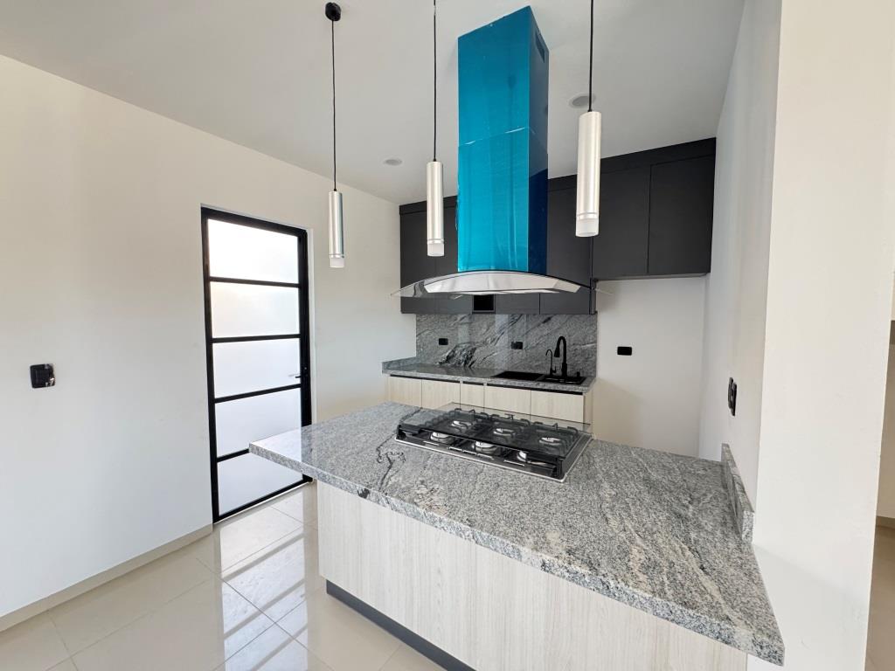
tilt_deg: -3.7
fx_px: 362
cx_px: 448
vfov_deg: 85.7
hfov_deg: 102.1
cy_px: 336
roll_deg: +1.0
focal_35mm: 14
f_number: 2.2
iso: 320
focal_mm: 2.22
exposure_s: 1/99
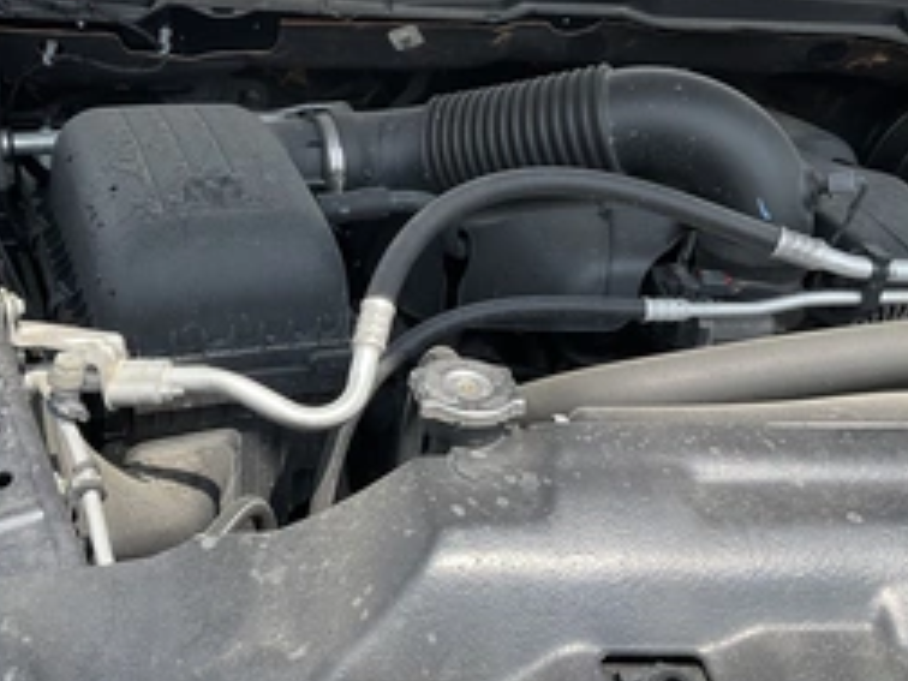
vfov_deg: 31.5
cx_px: 350
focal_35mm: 46
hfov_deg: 41.0
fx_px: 1207
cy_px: 299
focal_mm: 3
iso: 25
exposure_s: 1/912
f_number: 1.8
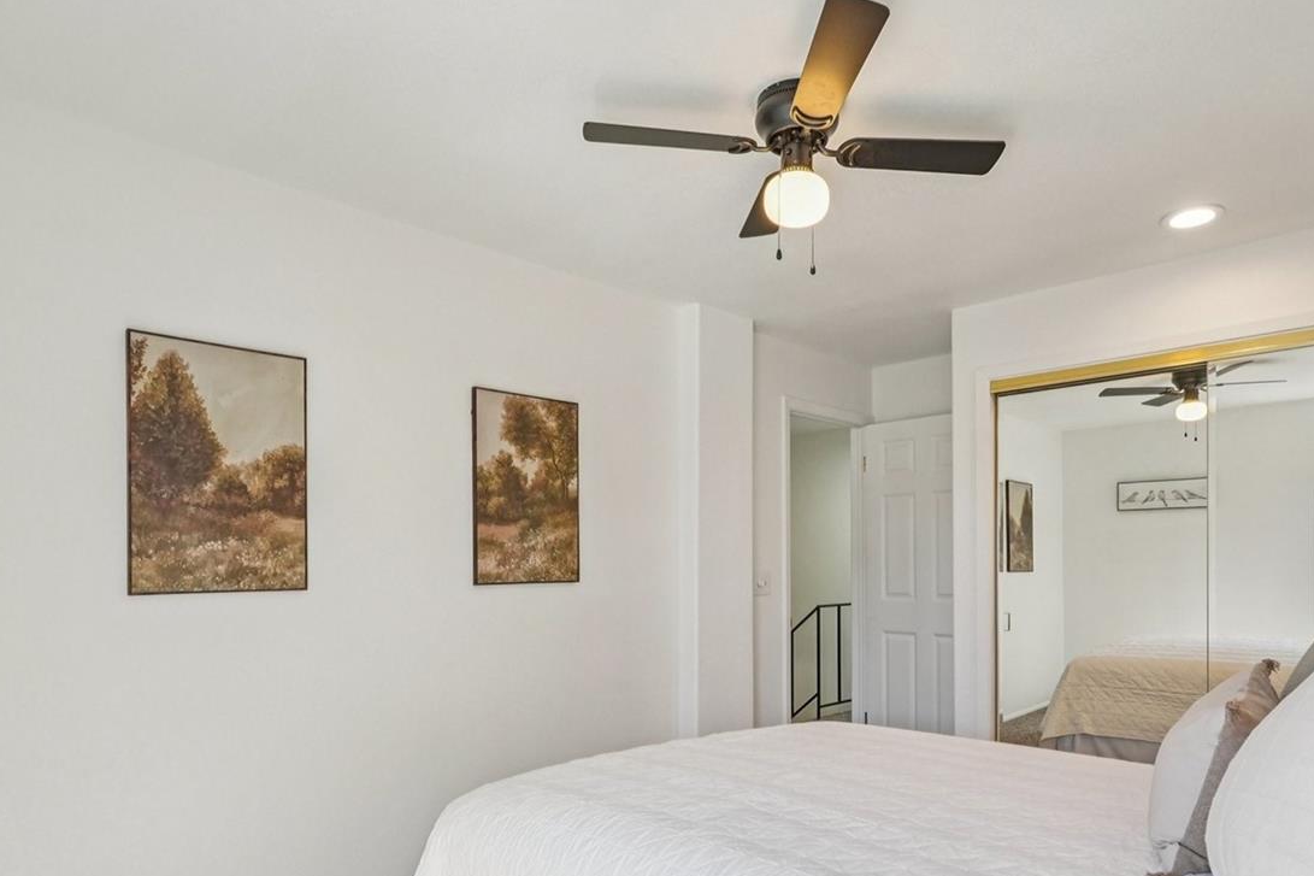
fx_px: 803
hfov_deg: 78.5
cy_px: 563
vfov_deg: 56.3
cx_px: 700
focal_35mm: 22
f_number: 8
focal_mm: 10
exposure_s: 1/25
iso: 800
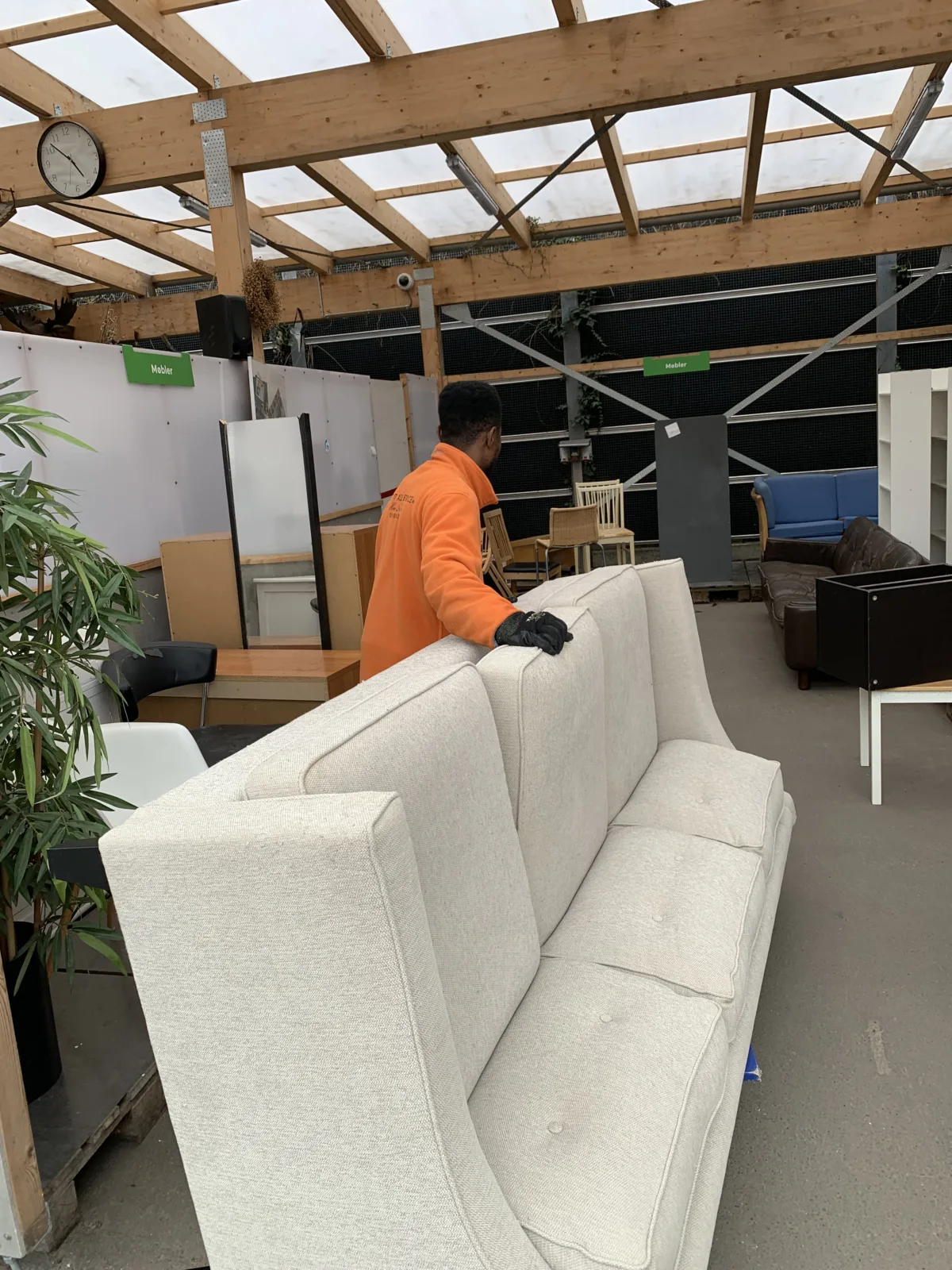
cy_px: 635
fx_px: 953
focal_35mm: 26
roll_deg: +3.3
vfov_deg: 67.3
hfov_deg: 53.1
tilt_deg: -9.2
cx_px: 476
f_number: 1.8
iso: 25
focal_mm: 4.25
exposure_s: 1/331
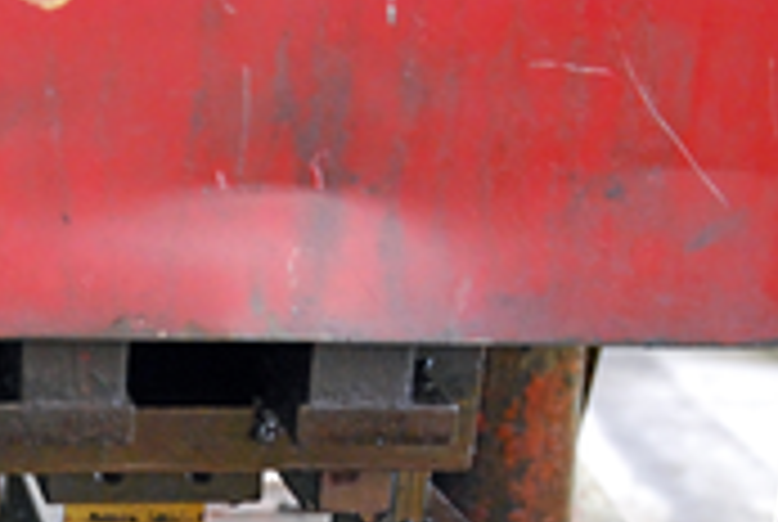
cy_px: 576
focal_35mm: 121
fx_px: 2623
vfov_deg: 11.2
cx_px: 166
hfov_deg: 16.8
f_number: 4.5
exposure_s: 1/8
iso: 1600
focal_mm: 35
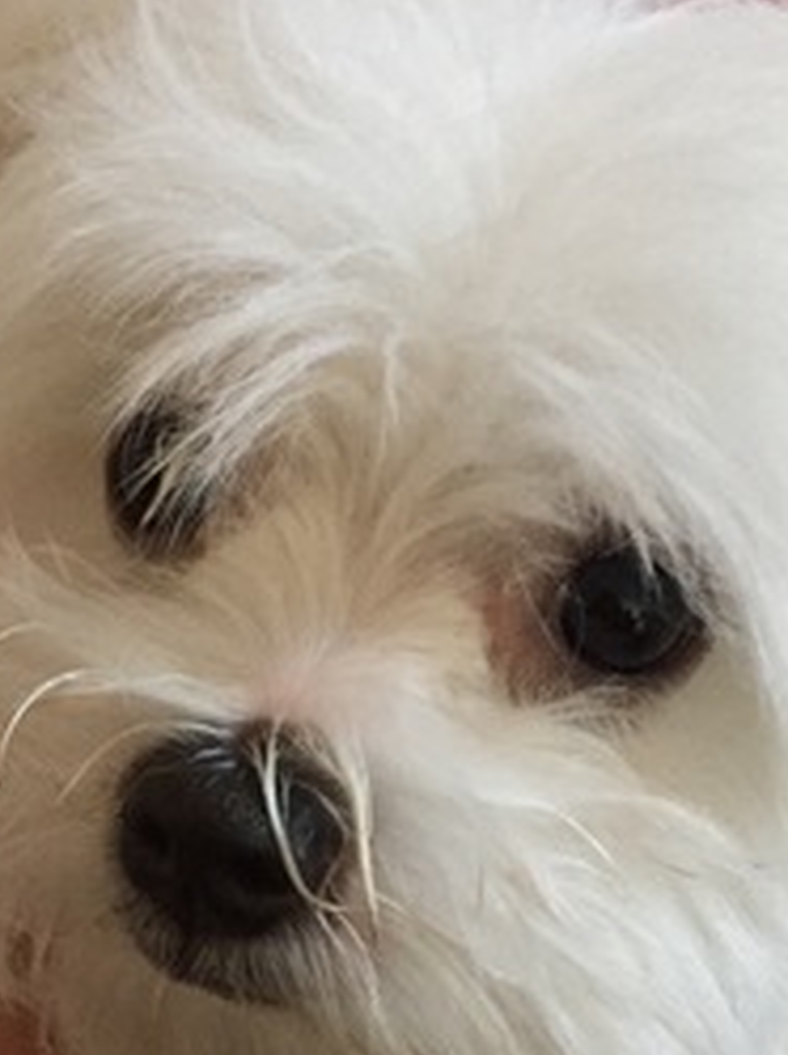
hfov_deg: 20.7
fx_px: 2130
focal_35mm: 70
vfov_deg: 26.4
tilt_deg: -53.7
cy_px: 1051
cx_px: 153
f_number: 2.2
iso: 250
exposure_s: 1/25
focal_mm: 4.15
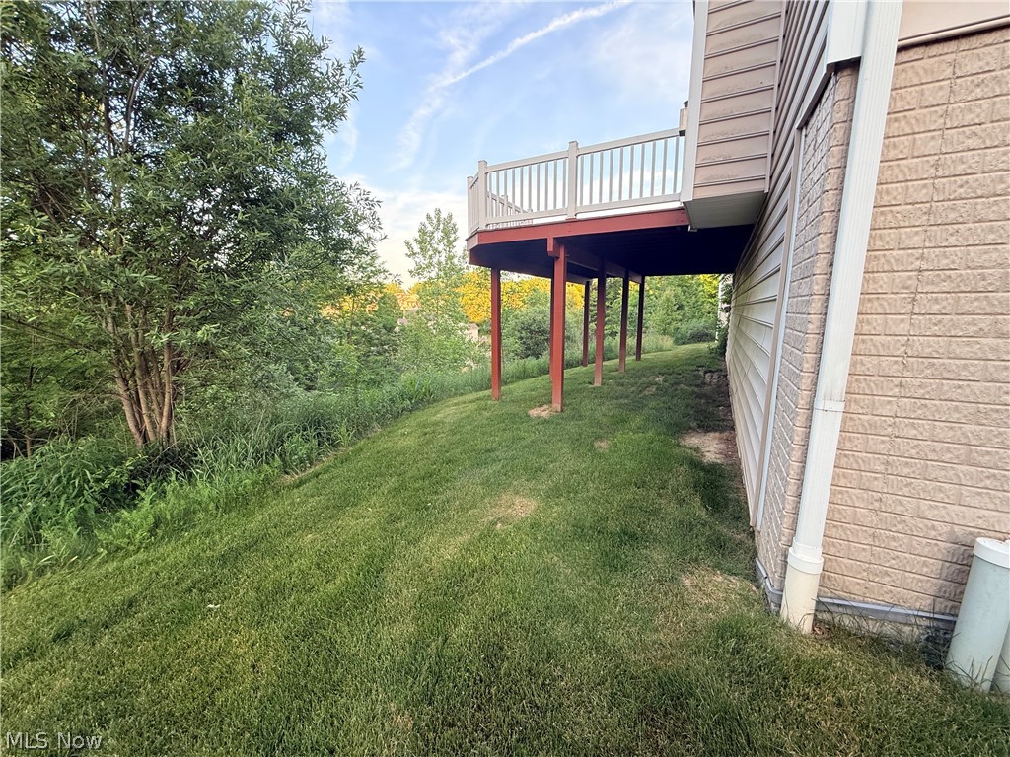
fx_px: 408
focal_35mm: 14
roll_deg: +0.0
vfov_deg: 85.7
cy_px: 378
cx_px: 505
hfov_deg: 102.1
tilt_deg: -8.6
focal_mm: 2.22
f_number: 2.2
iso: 100
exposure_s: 1/99
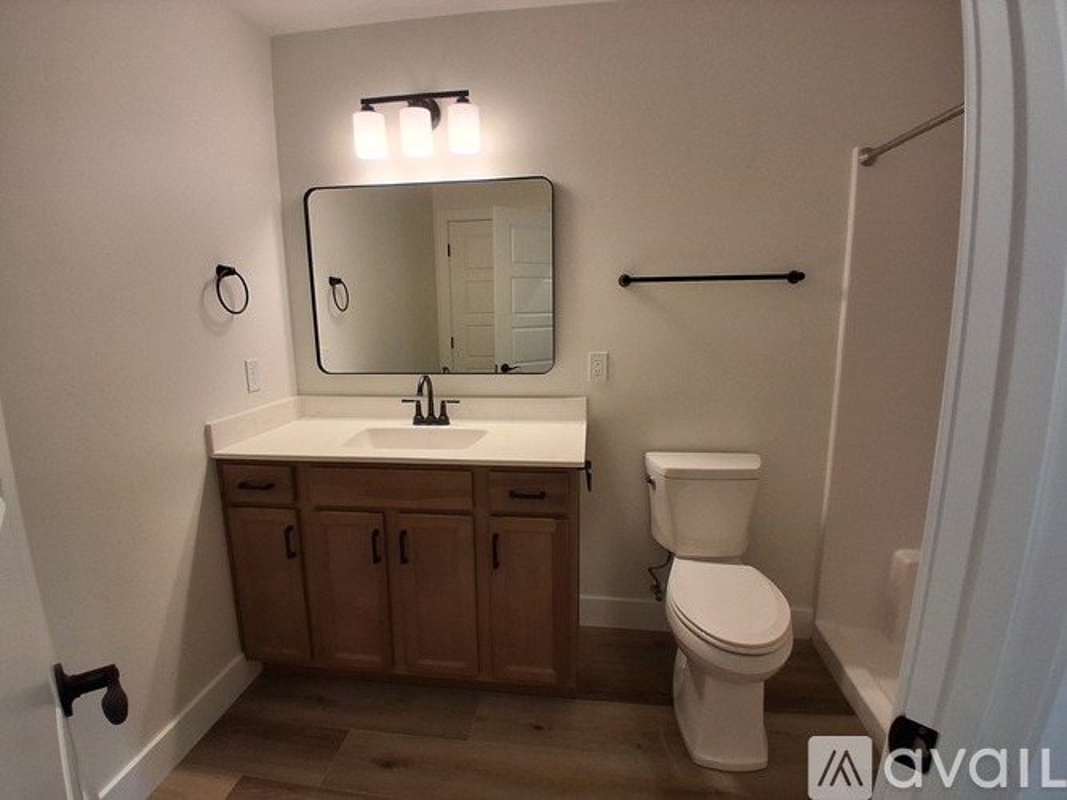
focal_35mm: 17
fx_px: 524
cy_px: 400
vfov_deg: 74.7
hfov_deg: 91.0
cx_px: 534
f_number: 2.2
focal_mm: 1.4
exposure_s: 1/120
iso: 125
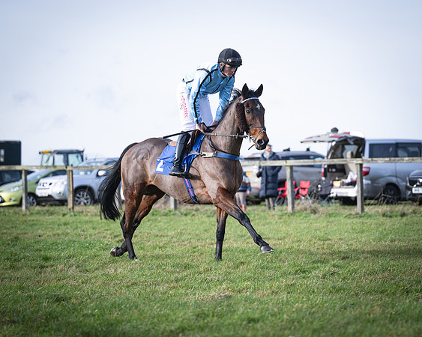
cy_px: 168
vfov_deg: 9.1
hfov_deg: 11.4
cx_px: 253
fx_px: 2110
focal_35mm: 169
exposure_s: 1/1000
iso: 125
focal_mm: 100
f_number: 2.8
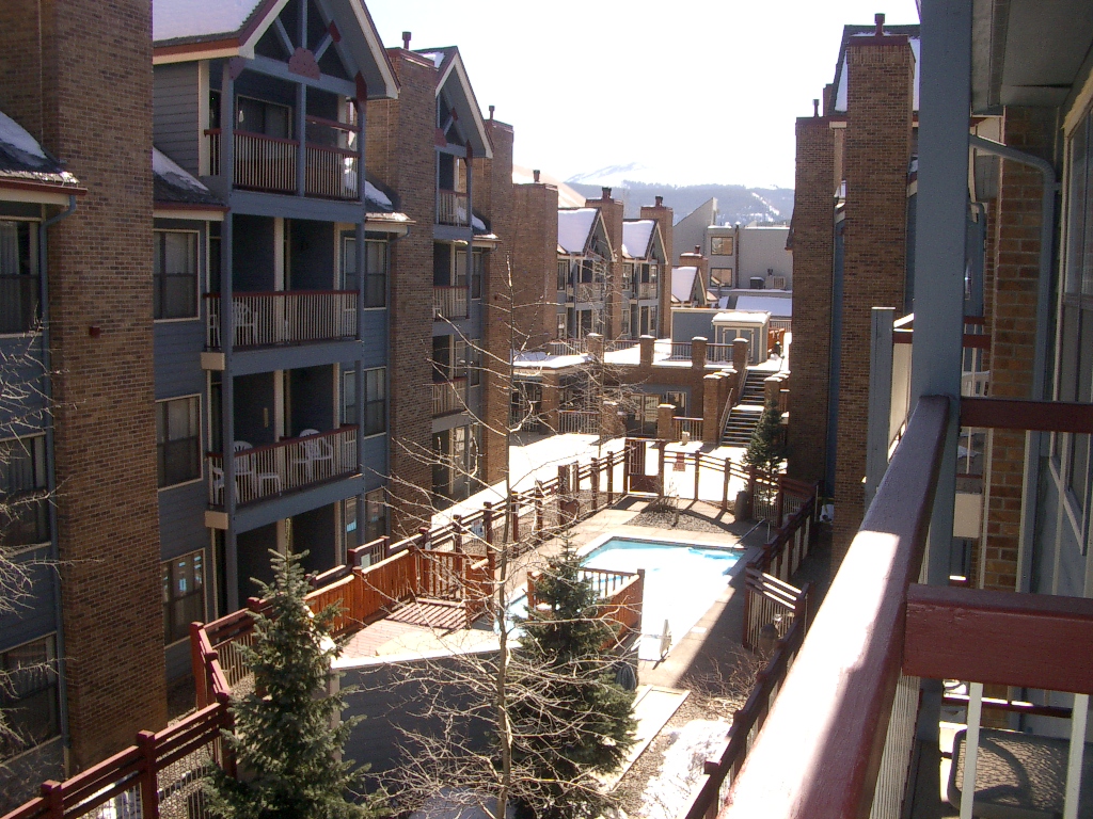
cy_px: 410
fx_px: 1105
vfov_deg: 40.7
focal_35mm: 35
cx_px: 546
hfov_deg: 52.6
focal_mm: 5.8
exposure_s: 1/400
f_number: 4.3
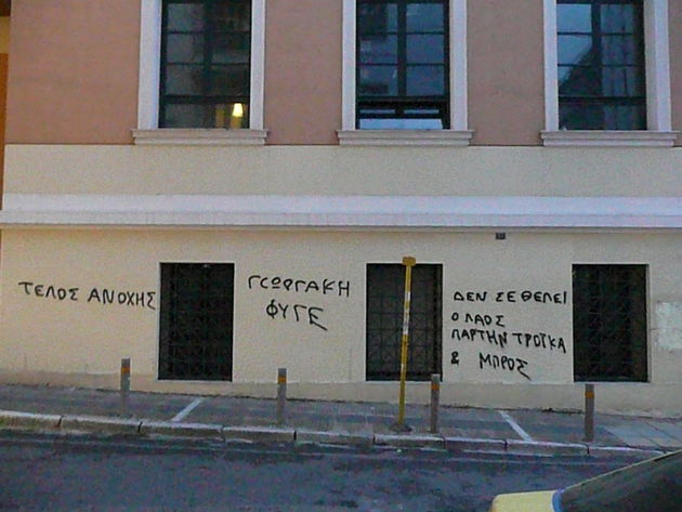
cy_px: 256
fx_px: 552
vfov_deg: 49.8
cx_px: 341
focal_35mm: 28
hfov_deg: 63.4
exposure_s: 1/13
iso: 3200
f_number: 3.3
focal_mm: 4.6
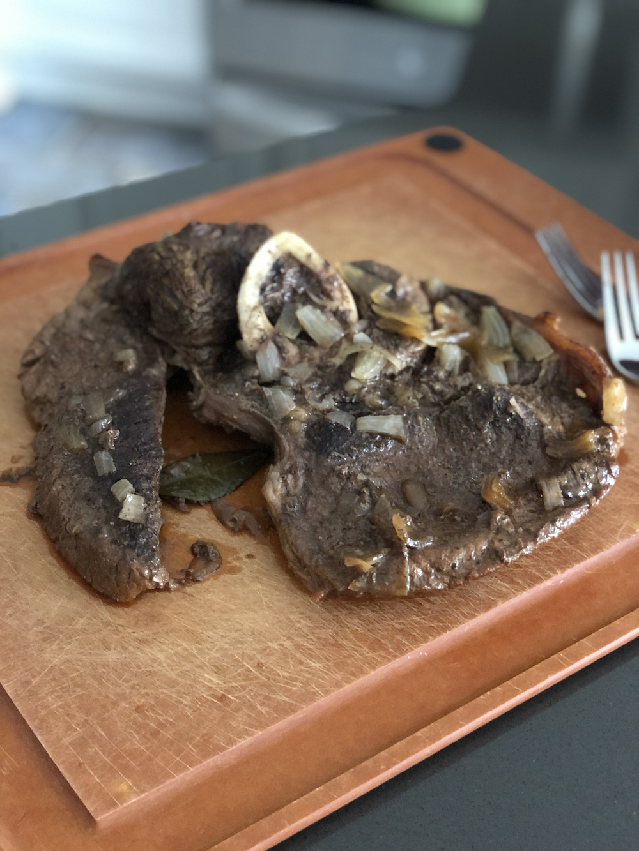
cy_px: 426
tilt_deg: -40.1
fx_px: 1280
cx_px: 320
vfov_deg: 36.8
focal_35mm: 52
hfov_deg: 28.0
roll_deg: -2.5
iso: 250
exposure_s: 1/8
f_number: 2.4
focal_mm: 6
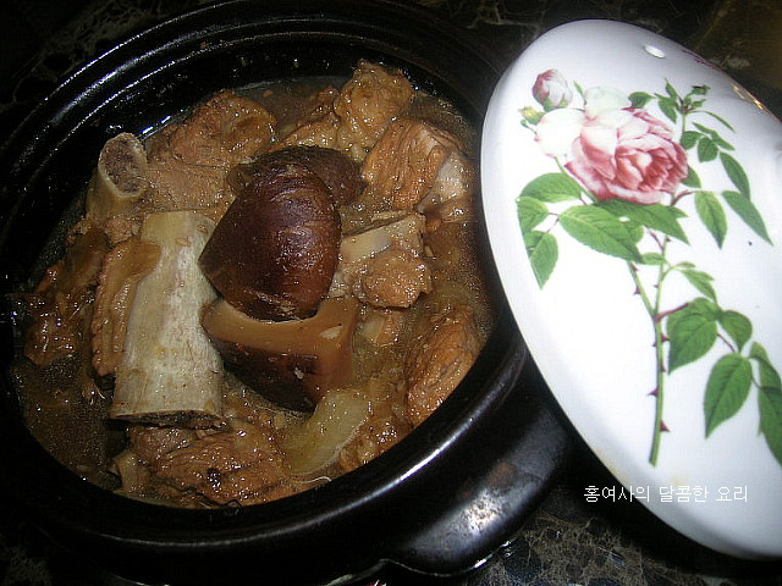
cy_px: 293
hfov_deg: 54.0
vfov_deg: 41.8
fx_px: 768
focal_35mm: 34
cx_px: 391
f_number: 2.9
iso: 50
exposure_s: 1/60.1
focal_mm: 5.7
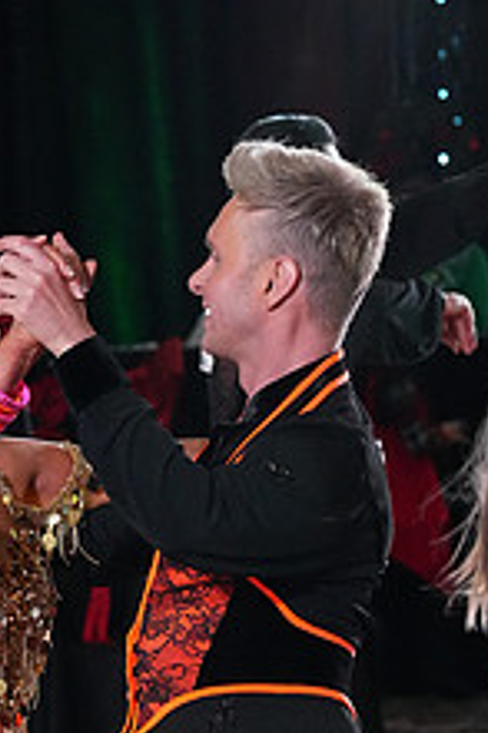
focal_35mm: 263
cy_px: 852
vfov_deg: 7.8
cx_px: 88
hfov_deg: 5.2
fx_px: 5356
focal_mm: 100
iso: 8000
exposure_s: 1/400
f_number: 6.3
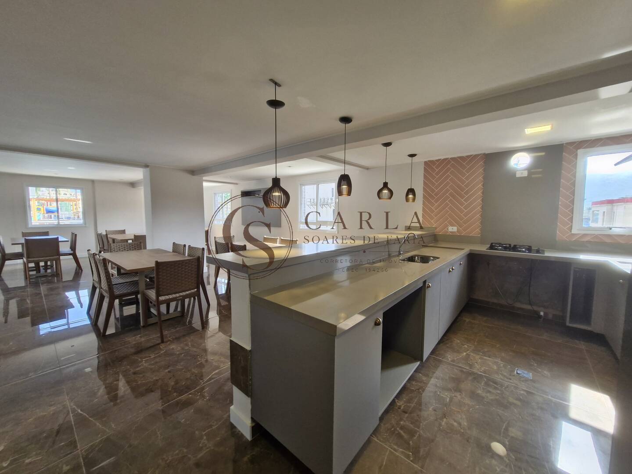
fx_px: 237
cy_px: 237
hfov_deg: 106.2
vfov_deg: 89.9
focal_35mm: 13
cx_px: 316
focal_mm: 1.74
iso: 80
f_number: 2.2
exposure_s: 1/120
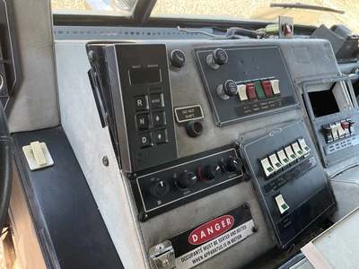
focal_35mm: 29
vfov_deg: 48.2
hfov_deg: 61.7
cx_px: 180
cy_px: 134
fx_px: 301
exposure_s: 1/122
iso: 64
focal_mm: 3
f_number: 1.8
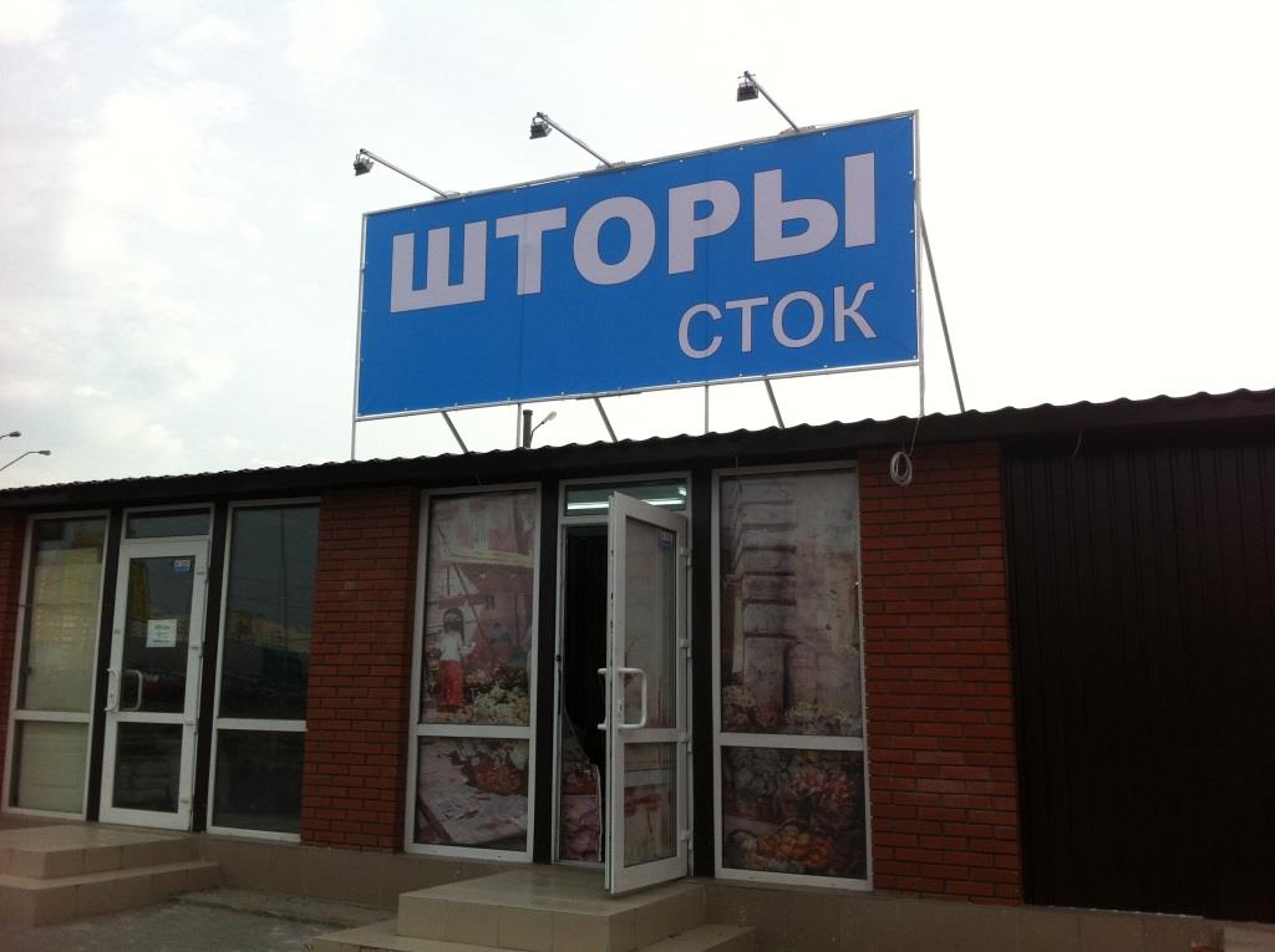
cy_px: 476
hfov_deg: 52.7
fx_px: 1287
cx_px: 638
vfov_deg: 40.6
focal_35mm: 35
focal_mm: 3.85
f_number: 2.8
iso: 80
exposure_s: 1/548
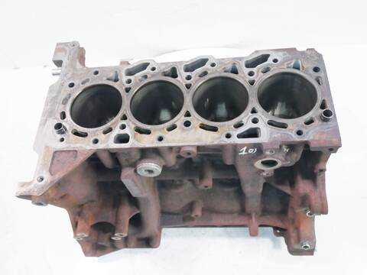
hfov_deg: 56.8
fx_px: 339
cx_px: 184
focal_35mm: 32
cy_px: 138
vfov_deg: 44.2
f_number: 4
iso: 800
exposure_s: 1/60
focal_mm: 16
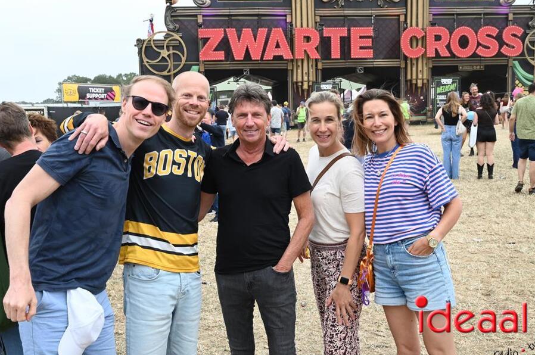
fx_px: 623
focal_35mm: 42
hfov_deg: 46.5
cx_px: 262
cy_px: 166
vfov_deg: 31.8
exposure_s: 1/250
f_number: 8
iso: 320
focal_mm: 38
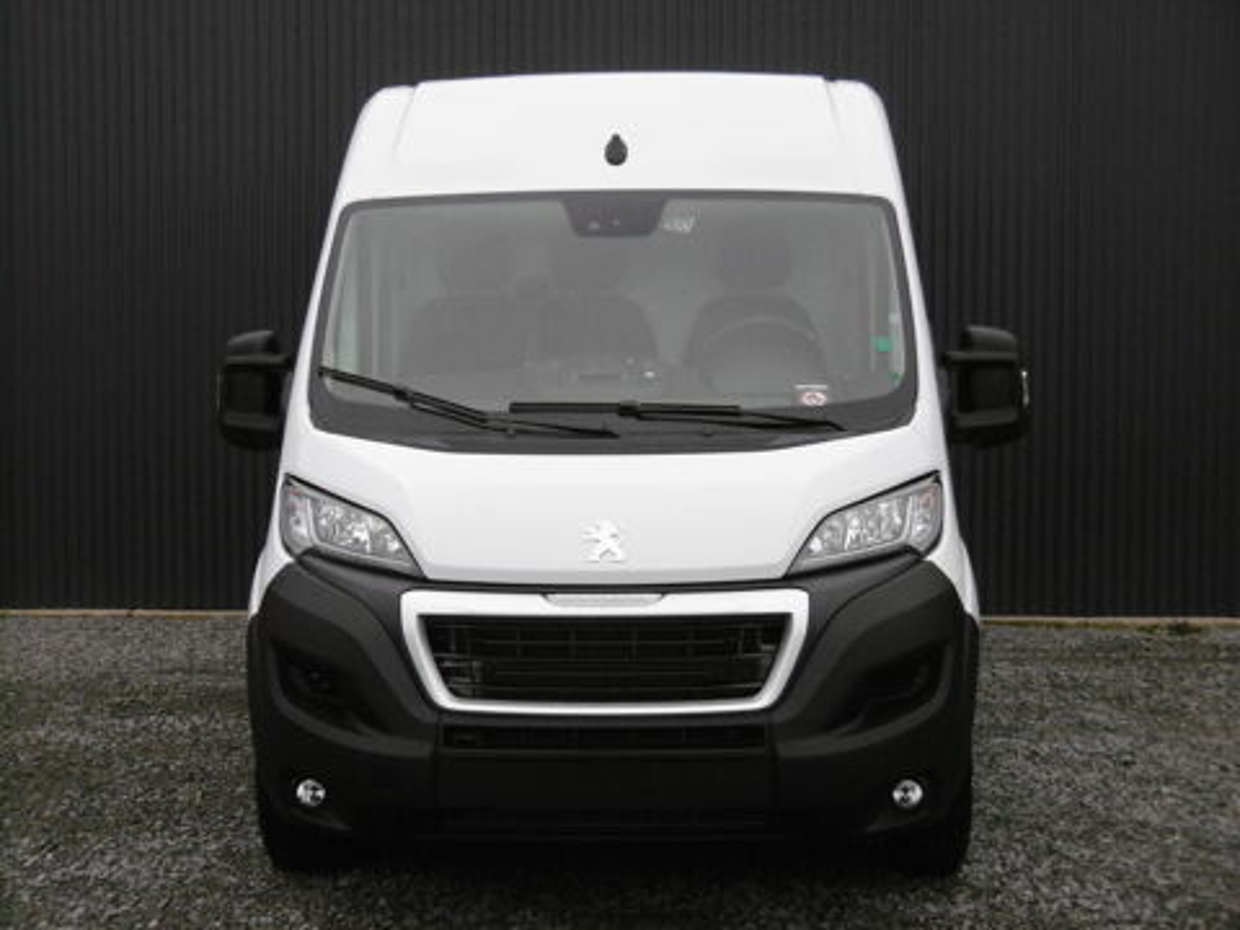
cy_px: 465
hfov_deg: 32.7
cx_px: 620
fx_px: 2113
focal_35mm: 59
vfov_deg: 24.8
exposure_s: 1/50
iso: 400
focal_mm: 10.5
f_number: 4.2
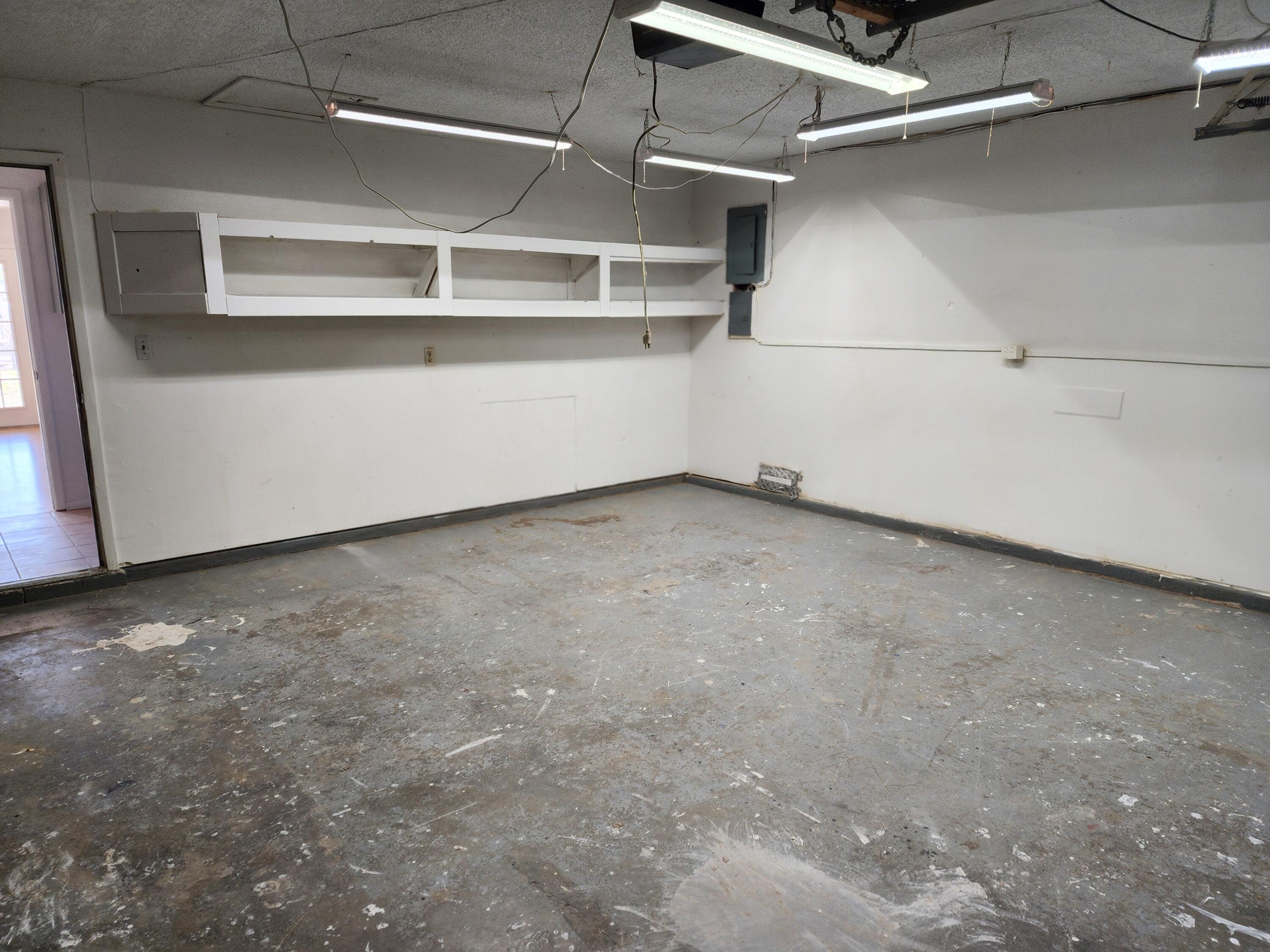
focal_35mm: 23
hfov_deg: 73.9
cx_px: 635
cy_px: 476
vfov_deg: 58.9
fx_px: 844
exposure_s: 1/120
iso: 100
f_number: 1.8
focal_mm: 6.4
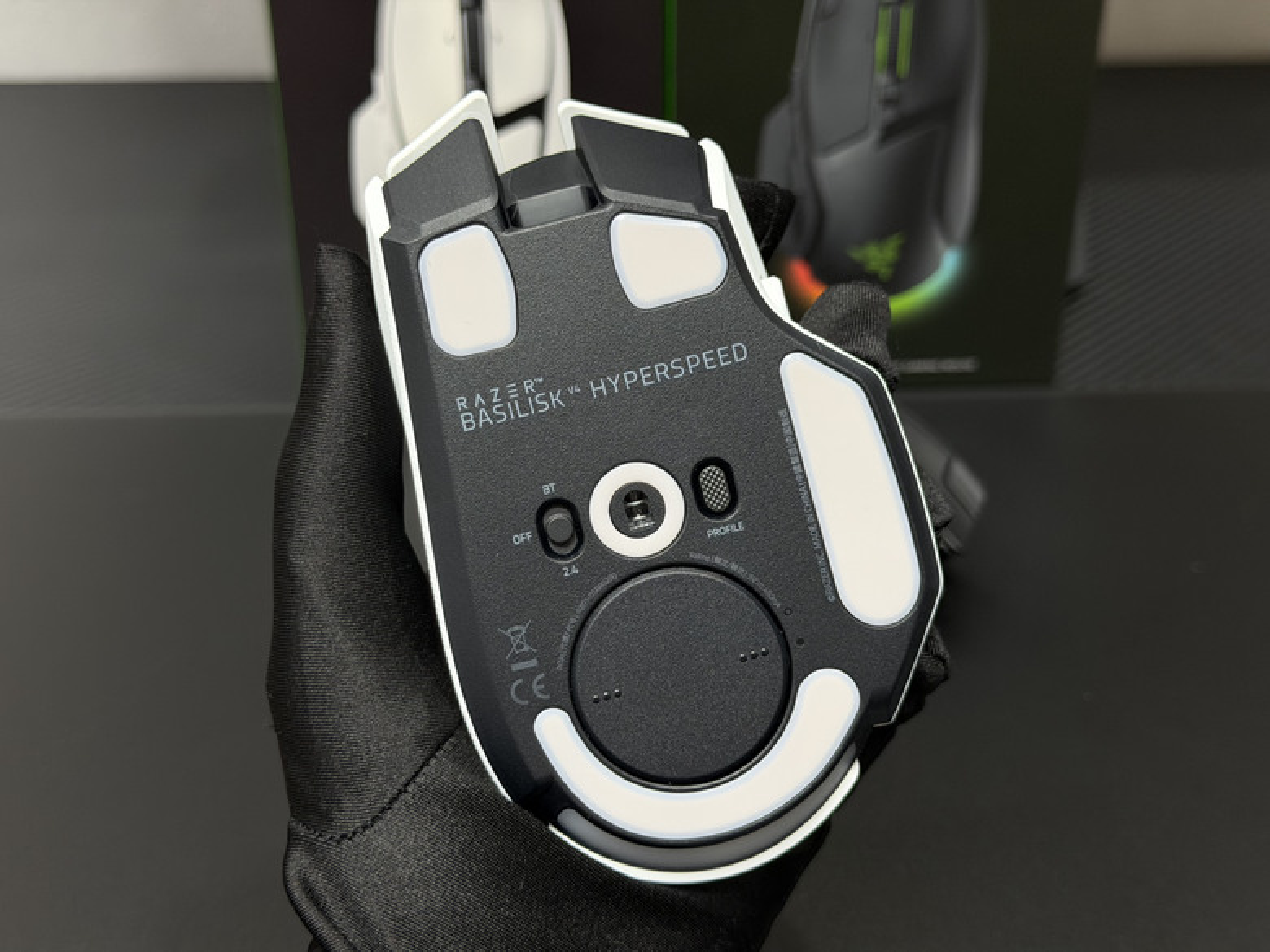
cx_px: 635
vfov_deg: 30.3
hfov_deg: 39.7
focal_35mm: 48
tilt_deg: -30.6
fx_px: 1761
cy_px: 476
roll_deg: +1.0
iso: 160
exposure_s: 1/60
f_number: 1.78
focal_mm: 6.76
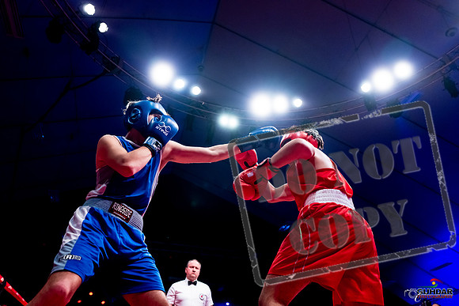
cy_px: 153
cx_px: 230
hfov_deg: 65.5
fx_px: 357
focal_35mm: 28
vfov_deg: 46.4
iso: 3200
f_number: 2.8
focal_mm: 28
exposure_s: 1/800
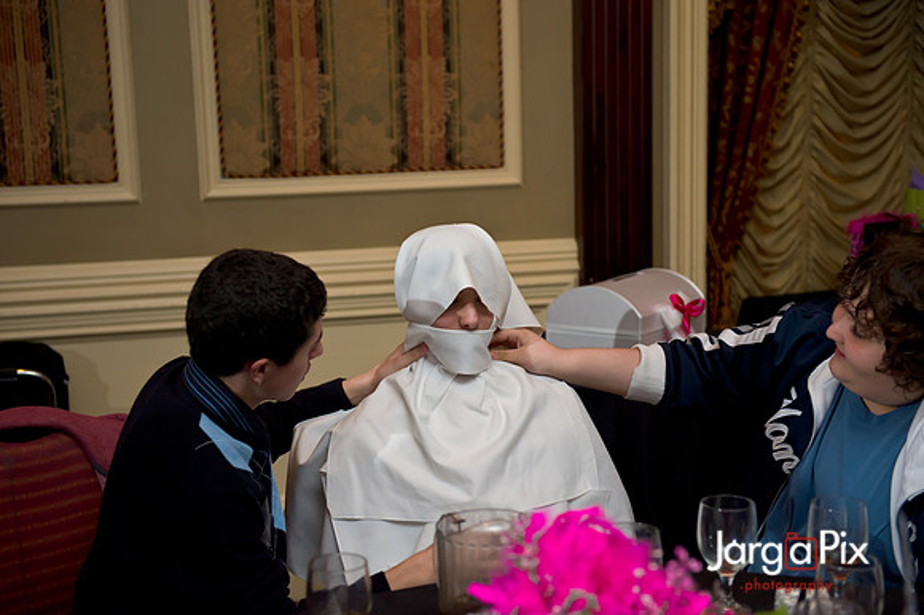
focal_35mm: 58
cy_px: 308
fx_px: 1488
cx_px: 462
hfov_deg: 34.5
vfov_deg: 23.4
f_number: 3.2
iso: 1600
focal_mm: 58
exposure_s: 1/125
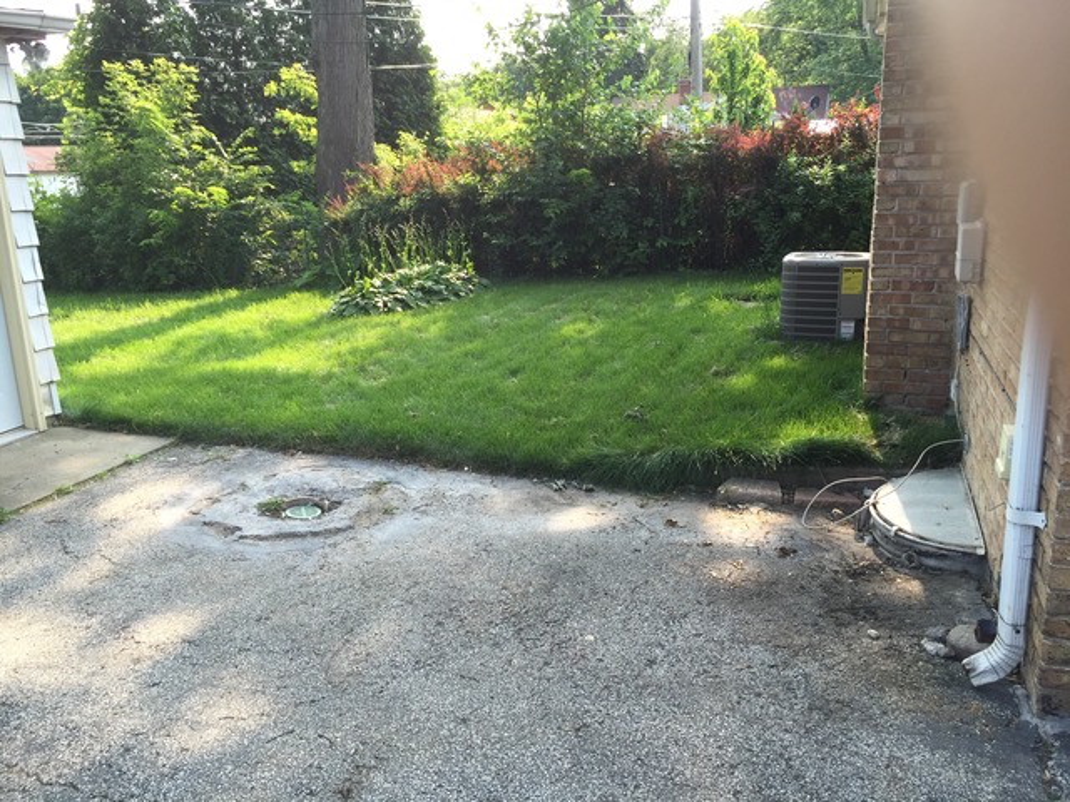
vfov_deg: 48.2
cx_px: 535
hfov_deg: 61.7
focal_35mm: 29
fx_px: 896
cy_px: 401
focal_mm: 4.15
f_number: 2.2
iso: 32
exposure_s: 1/267
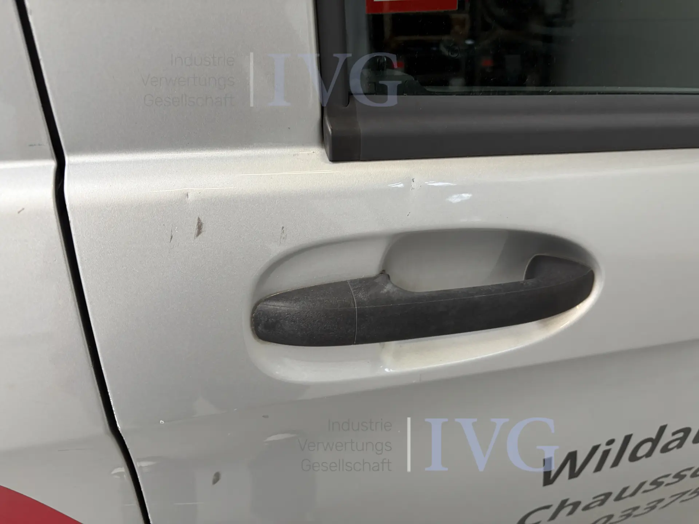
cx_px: 350
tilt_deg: -36.4
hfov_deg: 67.3
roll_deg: -2.4
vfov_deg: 53.1
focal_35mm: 26
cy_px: 262
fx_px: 525
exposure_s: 1/60
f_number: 1.6
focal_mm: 5.96
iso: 125
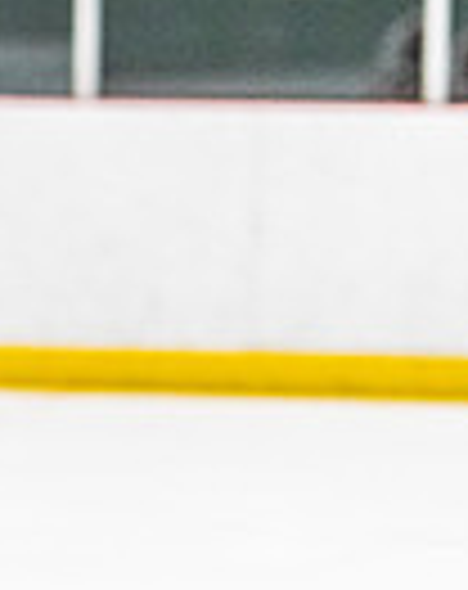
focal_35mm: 430
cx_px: -819
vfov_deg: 4.5
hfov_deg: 3.5
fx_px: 7480
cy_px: 822
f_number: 2.8
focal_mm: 98
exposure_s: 1/800
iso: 4000
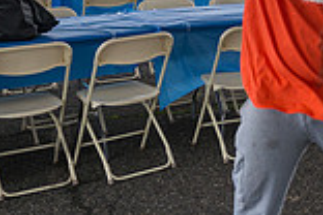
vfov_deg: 15.3
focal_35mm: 89
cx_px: 327
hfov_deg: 22.0
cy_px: 51
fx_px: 798
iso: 200
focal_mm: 24
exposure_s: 1/250
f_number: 4
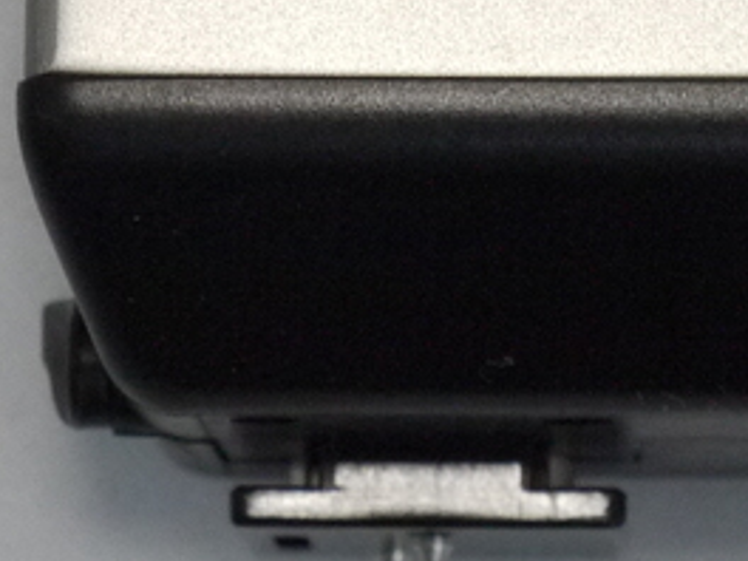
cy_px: -162
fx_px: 5510
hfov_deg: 7.7
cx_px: 805
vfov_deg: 5.8
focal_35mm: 255
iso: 800
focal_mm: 28
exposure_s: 1/80
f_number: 9
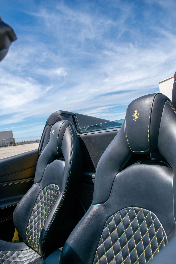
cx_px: 88
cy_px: 132
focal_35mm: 27
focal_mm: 18
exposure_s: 1/1600
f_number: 7.1
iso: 400
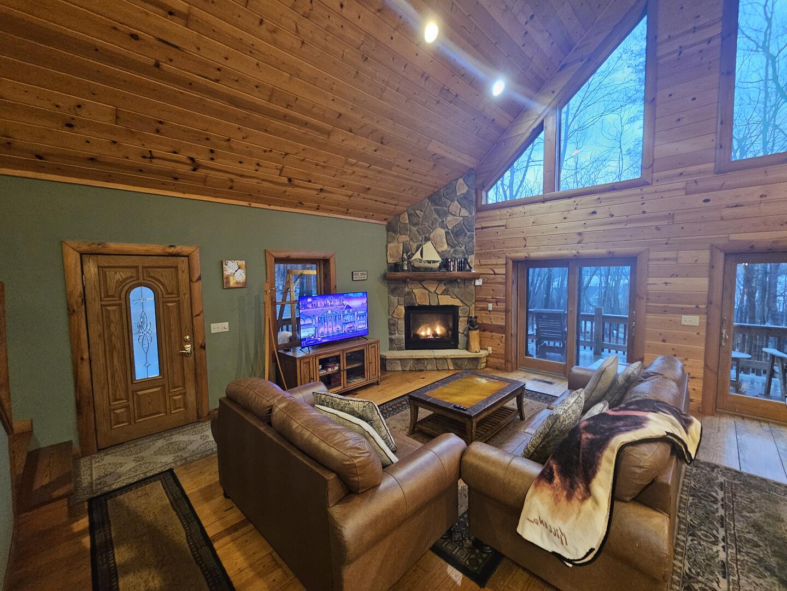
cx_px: 394
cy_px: 296
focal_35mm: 13
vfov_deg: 89.9
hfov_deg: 106.2
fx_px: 296
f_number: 2.2
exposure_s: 1/24
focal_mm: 2.2
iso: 800
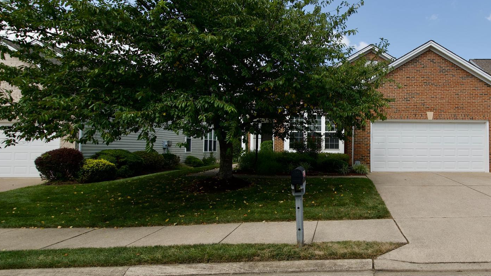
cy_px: 124
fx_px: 299
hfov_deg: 75.1
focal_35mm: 23
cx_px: 344
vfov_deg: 49.4
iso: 320
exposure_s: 1/1250
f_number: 7.1
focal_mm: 10
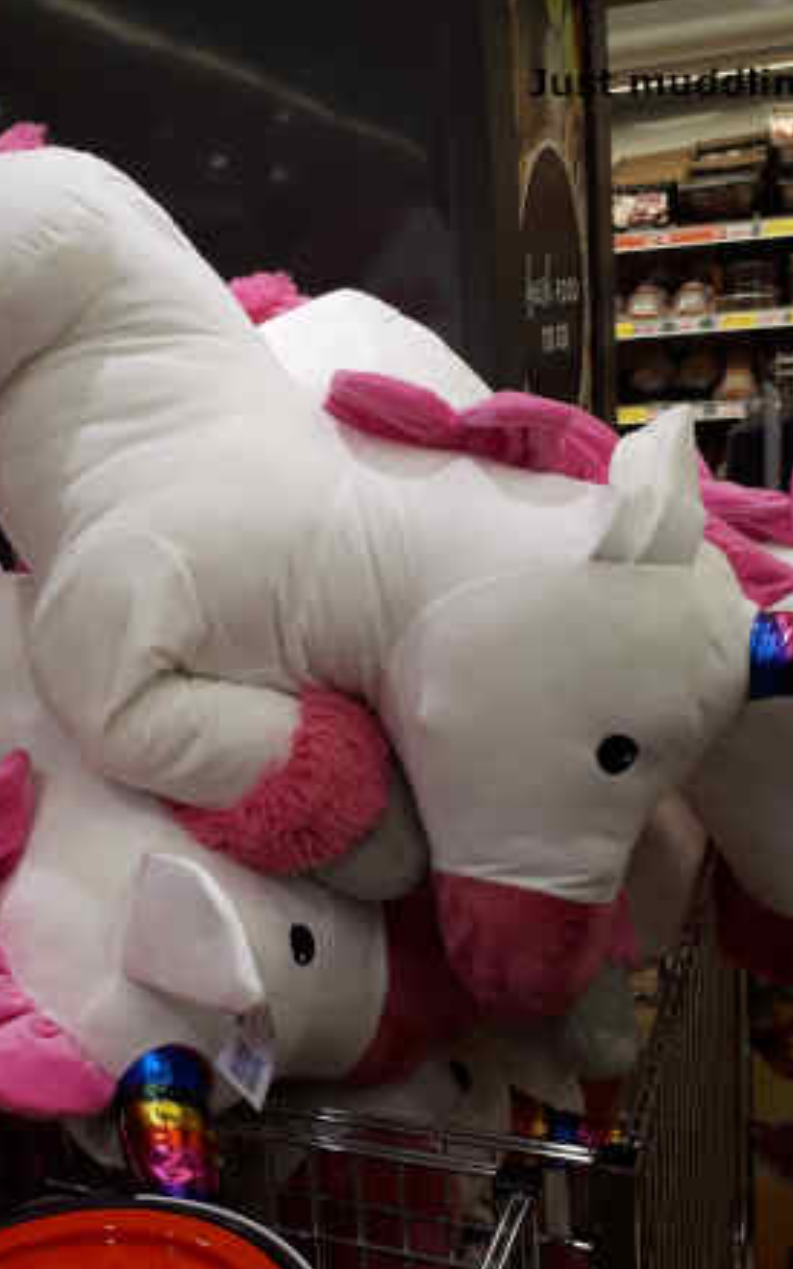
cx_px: 300
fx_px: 1349
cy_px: 626
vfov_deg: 50.4
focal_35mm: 39
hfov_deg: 32.6
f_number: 1.9
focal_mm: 3.6
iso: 40
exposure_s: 1/33
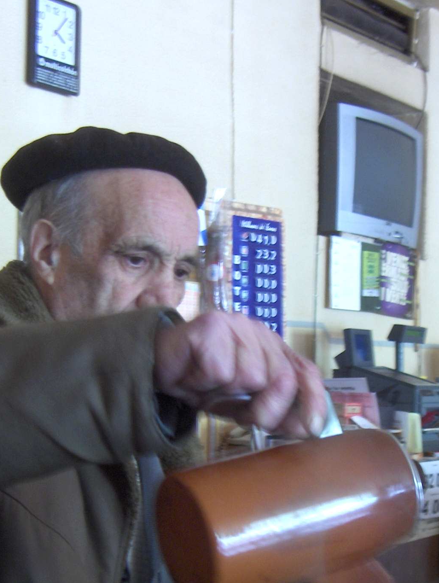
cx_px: 244
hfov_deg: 19.9
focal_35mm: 74
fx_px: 1248
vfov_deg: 26.0
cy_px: 430
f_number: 2.8
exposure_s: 1/3.44
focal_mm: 8
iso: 100
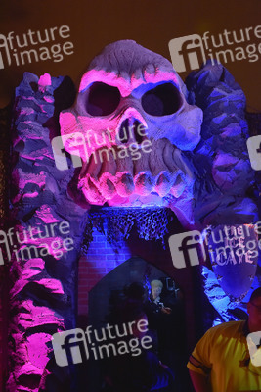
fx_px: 380
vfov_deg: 54.4
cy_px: 196
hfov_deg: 37.9
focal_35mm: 35
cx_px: 130
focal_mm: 35
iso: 1600
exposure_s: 1/160
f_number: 3.5
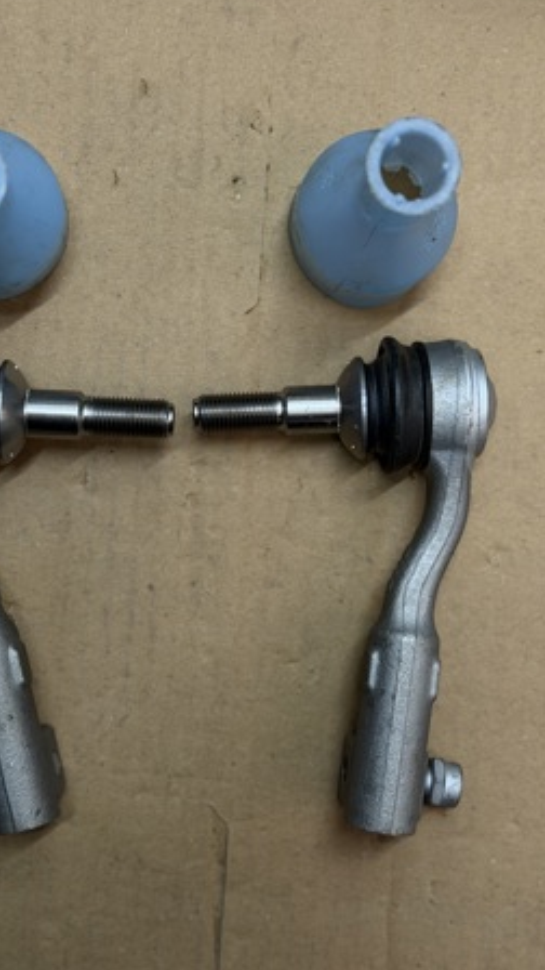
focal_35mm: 56
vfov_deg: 37.2
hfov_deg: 21.4
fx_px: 1439
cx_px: 198
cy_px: 487
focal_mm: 6.76
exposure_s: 1/33
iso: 320
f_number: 1.78
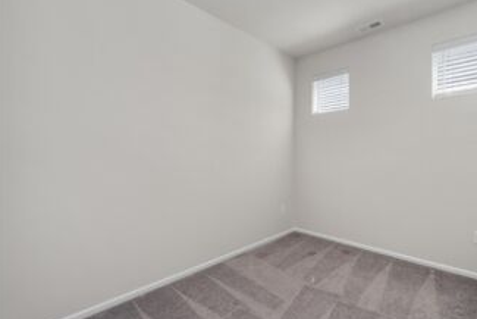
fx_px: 212
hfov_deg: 95.8
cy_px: 157
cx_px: 279
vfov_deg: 73.8
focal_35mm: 16
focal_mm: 13
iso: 1000
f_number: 7.1
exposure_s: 1/13
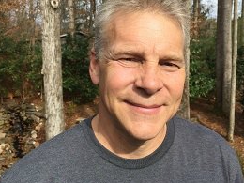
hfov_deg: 47.9
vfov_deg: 36.7
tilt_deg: -2.8
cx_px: 124
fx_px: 275
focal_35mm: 39
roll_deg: -0.2
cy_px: 77
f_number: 2.2
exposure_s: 1/1199
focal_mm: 4.15
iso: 32
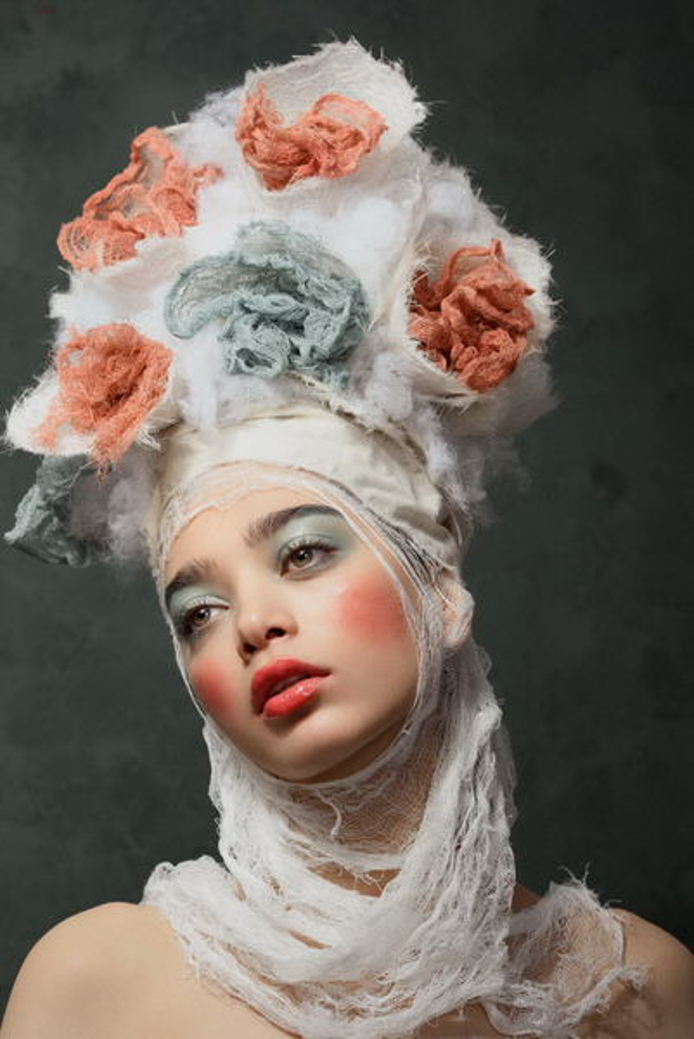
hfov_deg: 14.9
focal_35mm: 92
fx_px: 2656
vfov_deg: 22.1
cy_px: 520
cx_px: 347
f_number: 9
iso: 100
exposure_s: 1/160
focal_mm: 92
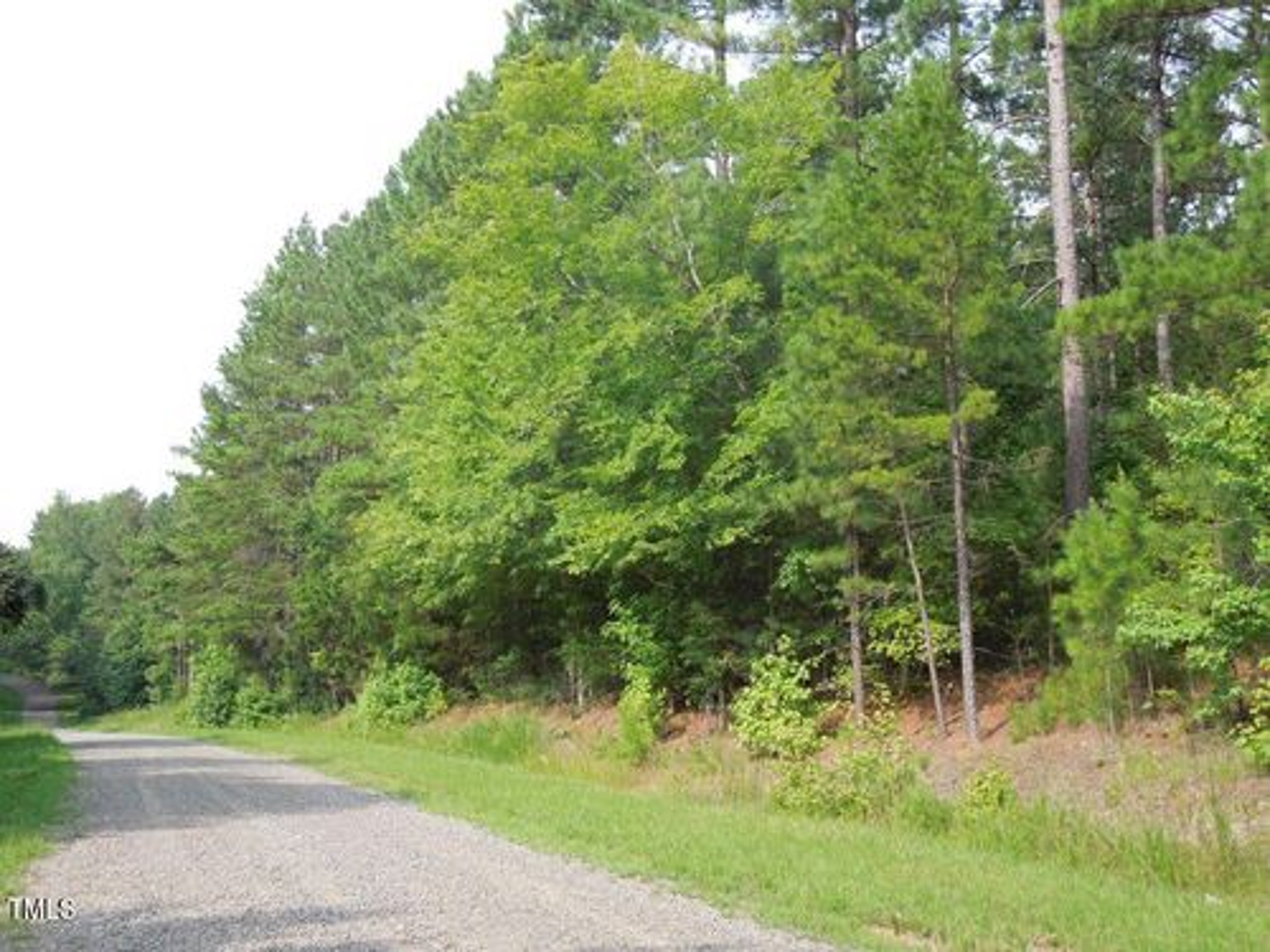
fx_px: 1284
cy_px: 476
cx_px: 635
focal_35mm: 35
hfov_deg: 52.6
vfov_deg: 40.7
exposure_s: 1/250
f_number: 3.7
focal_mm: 6.3
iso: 100
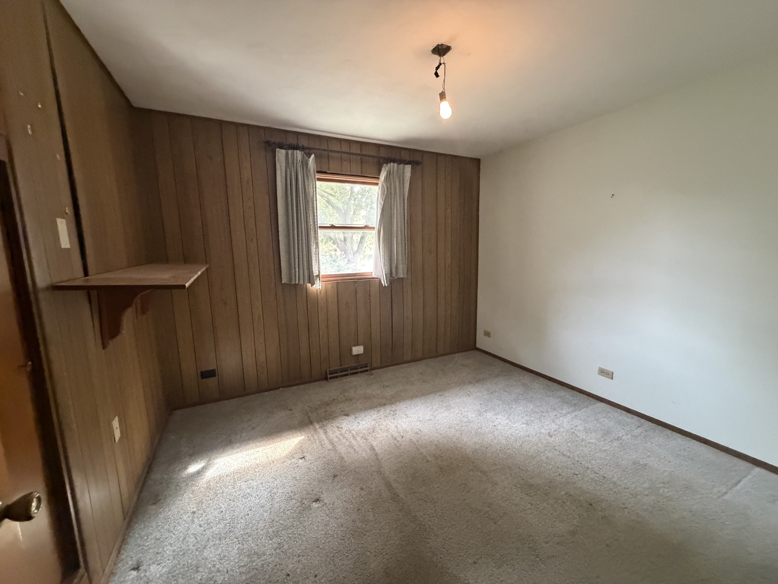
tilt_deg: -7.7
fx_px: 315
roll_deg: +0.5
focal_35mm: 14
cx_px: 389
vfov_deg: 85.7
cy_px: 292
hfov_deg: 102.1
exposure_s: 1/60
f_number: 2.2
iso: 800
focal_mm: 2.22
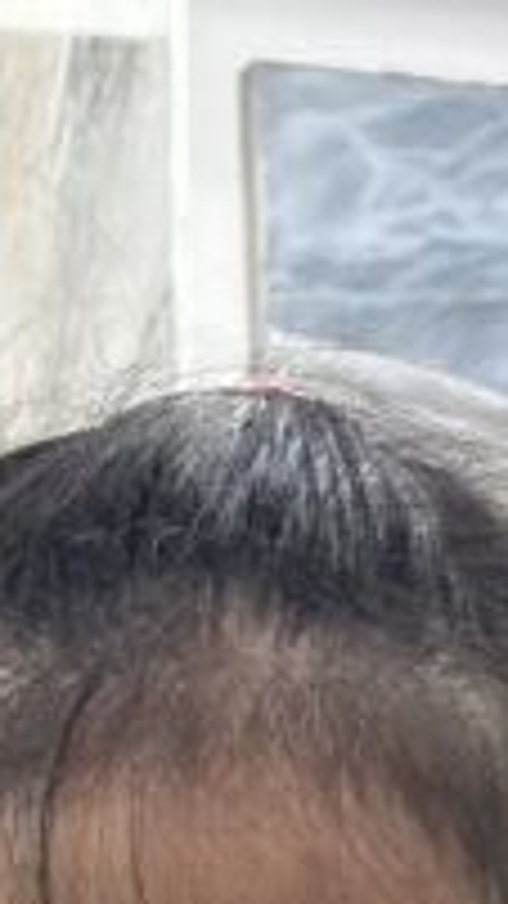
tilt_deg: -17.8
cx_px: 337
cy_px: 2177
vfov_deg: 12.1
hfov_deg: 8.6
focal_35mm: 141
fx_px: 3378
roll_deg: +2.7
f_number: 1.6
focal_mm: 5.1
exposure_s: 1/120
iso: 125
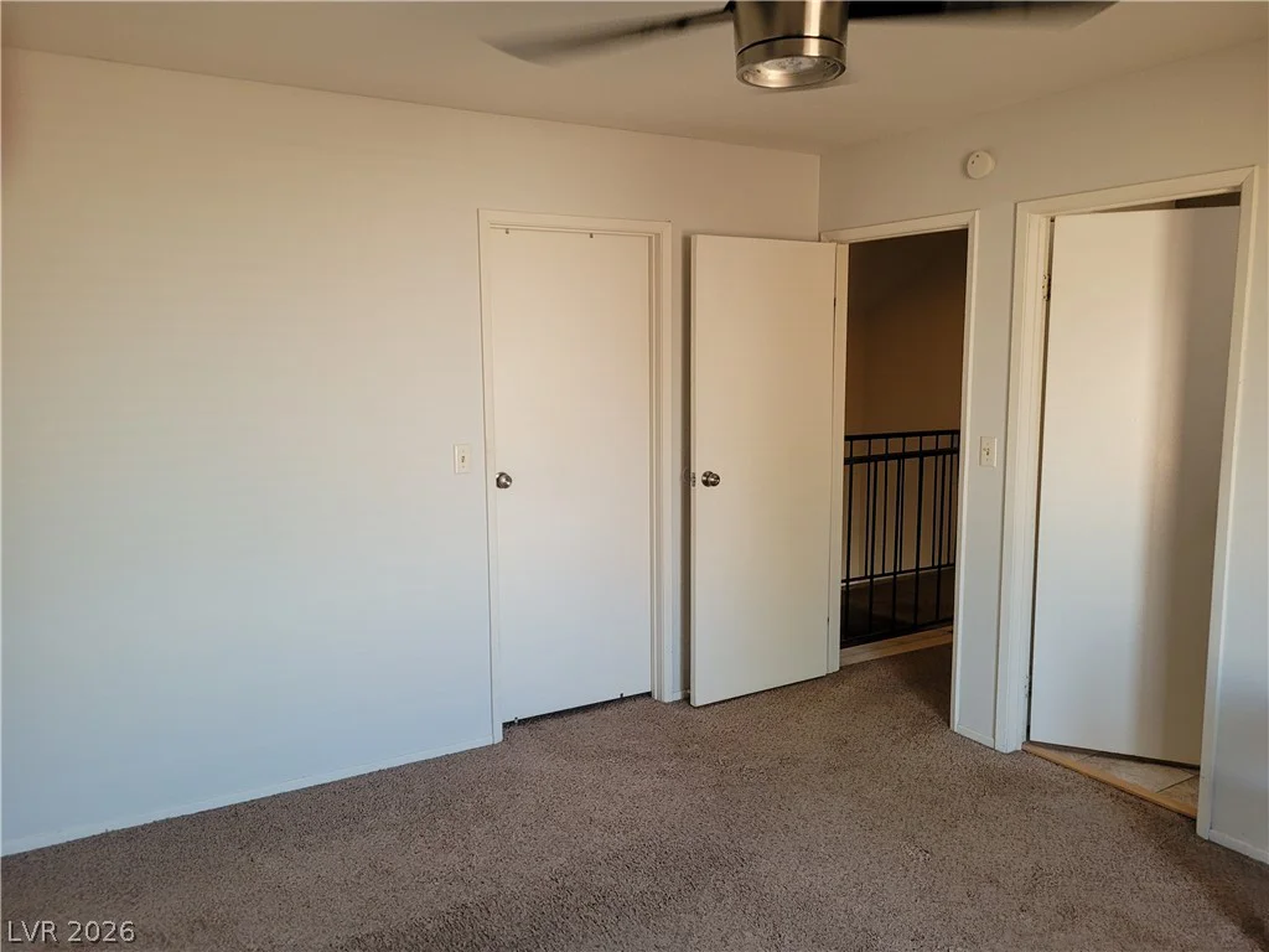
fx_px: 953
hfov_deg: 67.3
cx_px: 634
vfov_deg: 53.1
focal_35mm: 26
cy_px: 476
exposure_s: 1/60
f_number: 1.8
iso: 200
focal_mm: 5.4
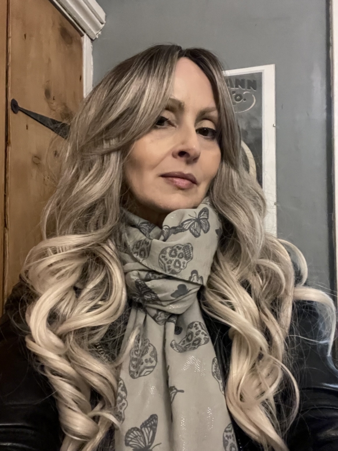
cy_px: 226
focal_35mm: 30
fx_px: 391
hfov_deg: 46.8
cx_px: 169
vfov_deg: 60.0
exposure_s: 1/17
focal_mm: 2.71
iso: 1250
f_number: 2.2
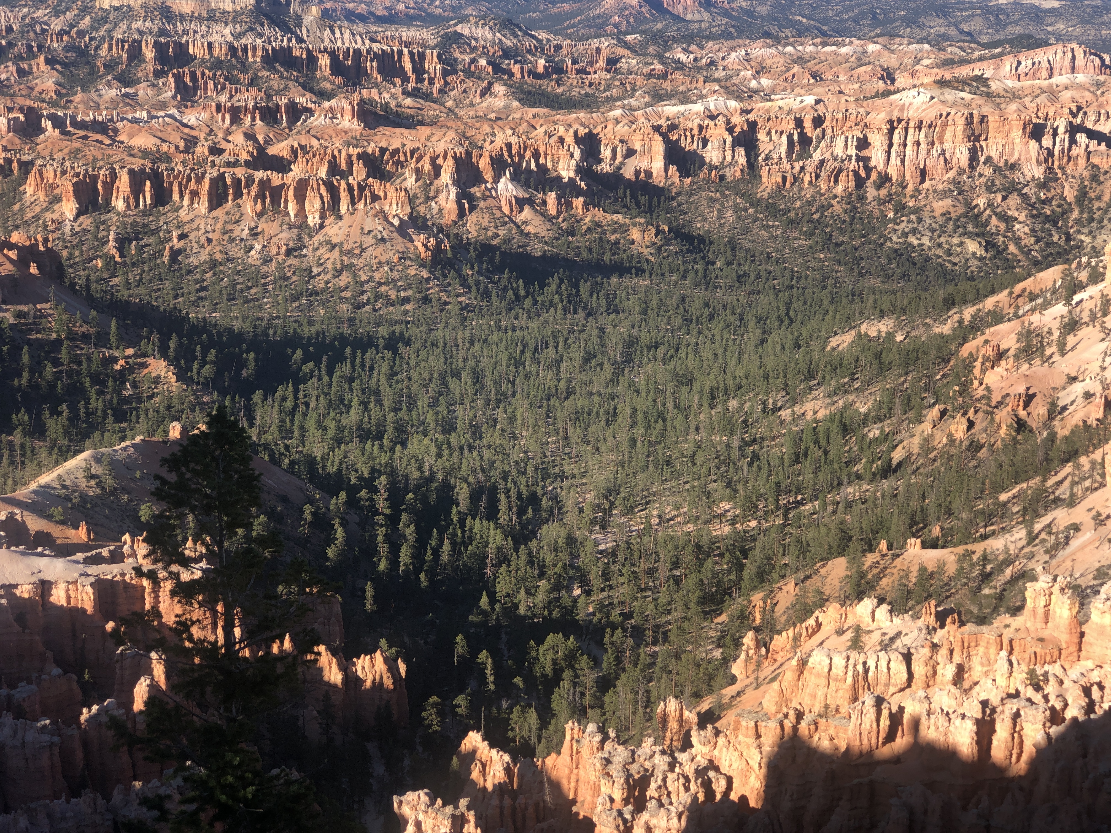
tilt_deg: -14.3
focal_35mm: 57
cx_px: 556
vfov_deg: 25.7
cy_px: 416
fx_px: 1829
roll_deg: -0.7
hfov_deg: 33.8
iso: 20
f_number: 2.8
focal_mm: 6.6
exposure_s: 1/421
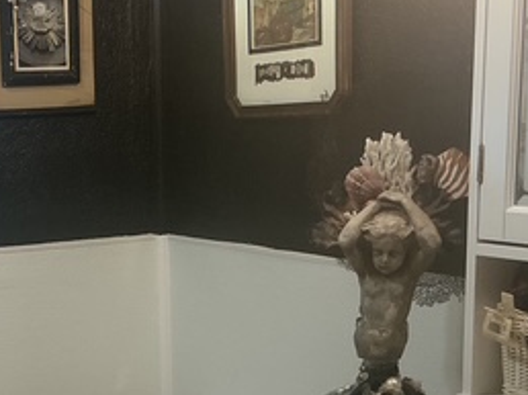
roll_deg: +1.2
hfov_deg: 26.8
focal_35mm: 72
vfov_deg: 20.2
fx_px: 1097
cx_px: 145
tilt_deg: -8.5
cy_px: 303
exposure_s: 1/60
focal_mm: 3
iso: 64
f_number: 1.8
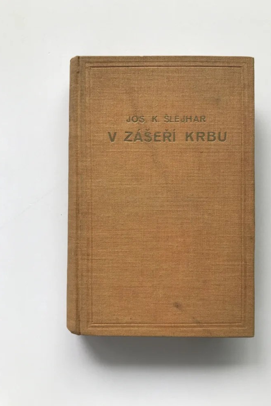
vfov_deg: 61.9
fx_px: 339
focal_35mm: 30
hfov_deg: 43.5
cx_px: 152
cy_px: 203
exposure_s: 1/212
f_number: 1.8
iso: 20
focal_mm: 3.99
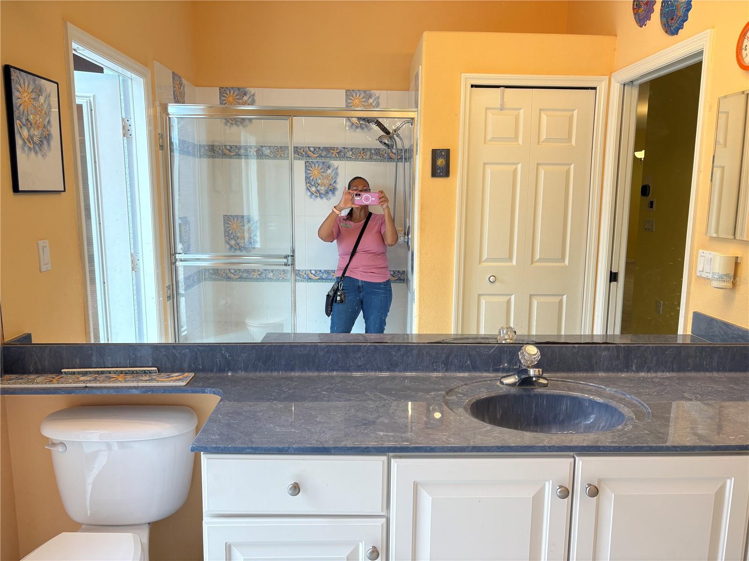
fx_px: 563
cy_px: 280
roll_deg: -0.5
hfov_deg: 67.3
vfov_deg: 53.1
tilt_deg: -7.2
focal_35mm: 26
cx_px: 374
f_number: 1.6
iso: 40
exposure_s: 1/120
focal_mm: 5.96
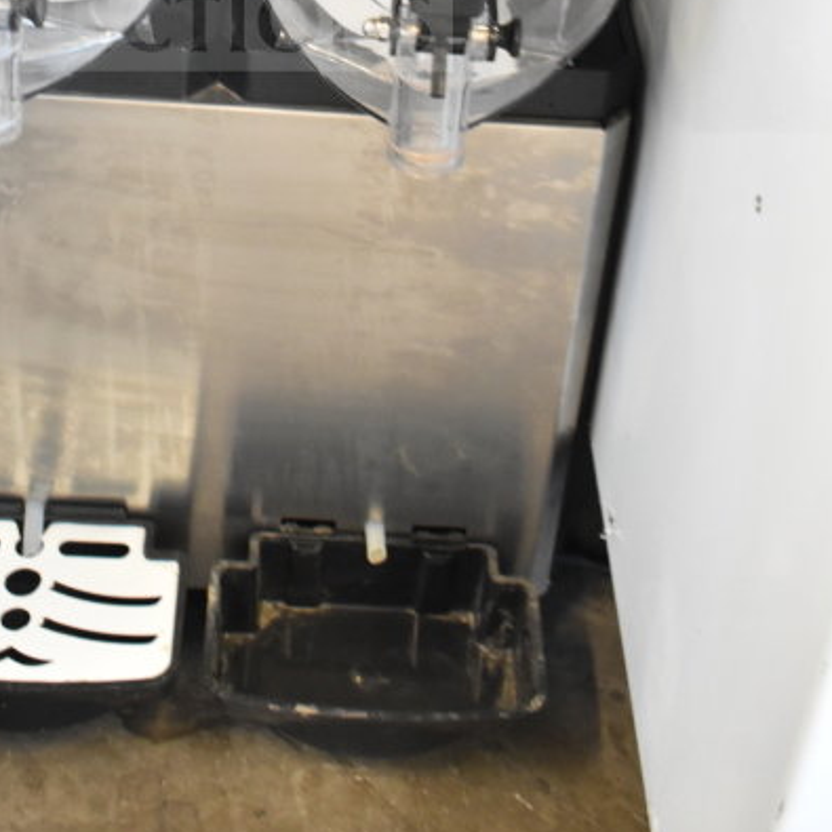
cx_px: 215
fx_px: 1768
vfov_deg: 24.6
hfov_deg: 26.2
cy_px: -96
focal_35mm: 65
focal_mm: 22
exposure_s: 1/30
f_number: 3.8
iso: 2200
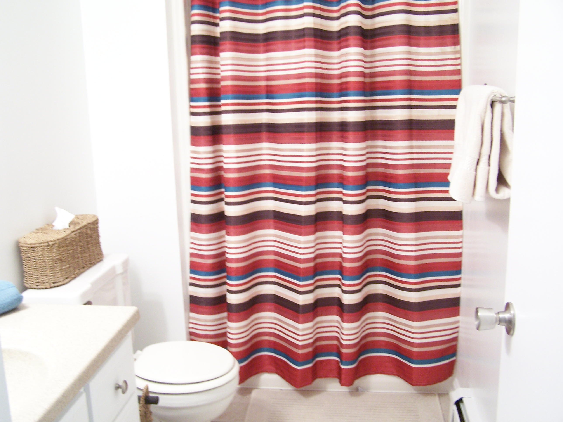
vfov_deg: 37.7
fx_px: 618
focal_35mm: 38
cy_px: 211
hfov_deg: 49.0
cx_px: 282
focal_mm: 6.3
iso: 140
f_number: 2.8
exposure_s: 1/8
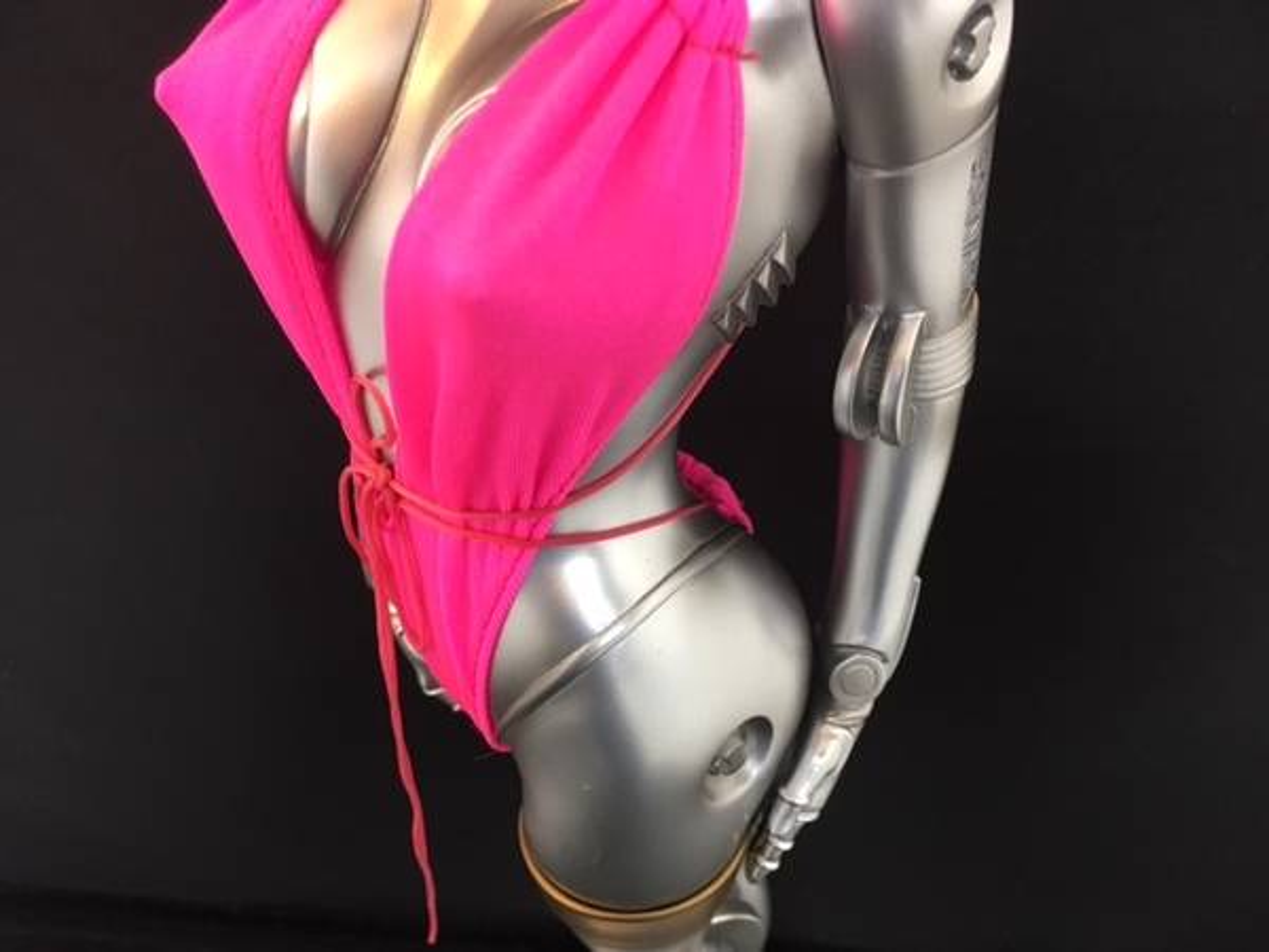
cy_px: 476
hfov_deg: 61.7
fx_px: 1063
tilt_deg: -39.1
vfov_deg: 48.2
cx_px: 634
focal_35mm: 29
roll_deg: -1.4
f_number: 2.2
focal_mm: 4.15
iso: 160
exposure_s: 1/30
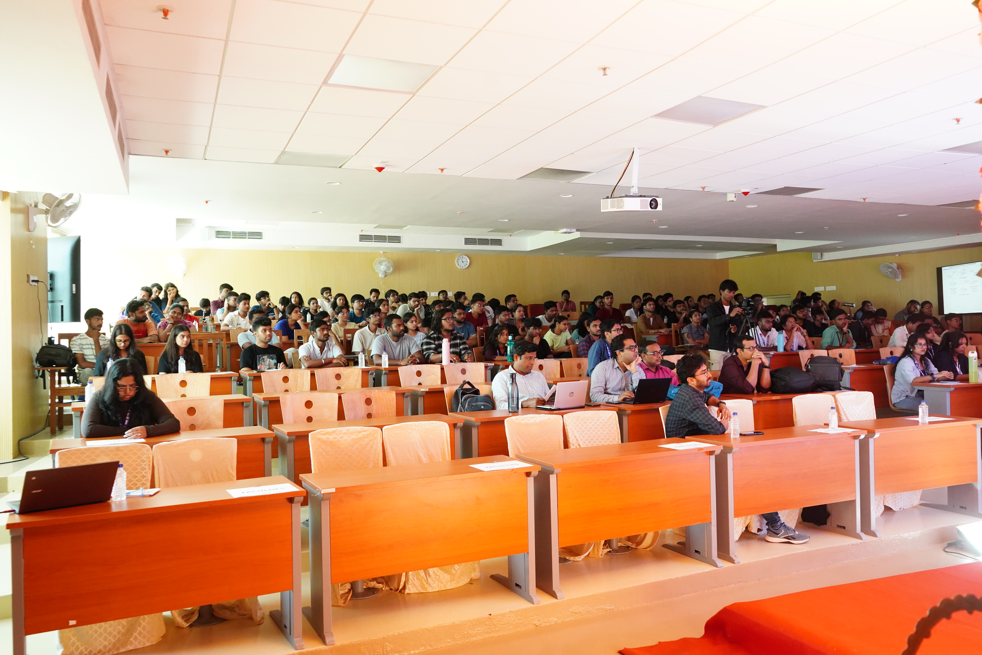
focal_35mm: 28
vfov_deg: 46.4
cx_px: 491
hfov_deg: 65.5
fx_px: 764
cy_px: 328
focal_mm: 28
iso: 6400
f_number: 5.6
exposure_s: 1/60
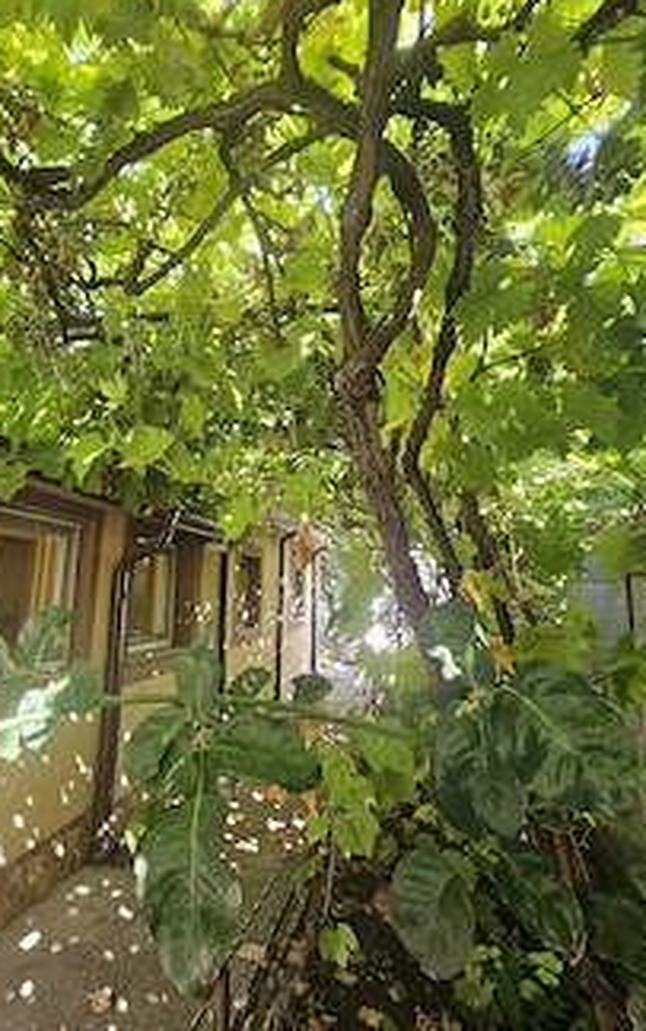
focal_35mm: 17
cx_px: 229
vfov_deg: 94.3
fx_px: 478
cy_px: 496
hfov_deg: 66.7
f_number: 2.2
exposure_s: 1/50
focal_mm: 1.7
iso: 80
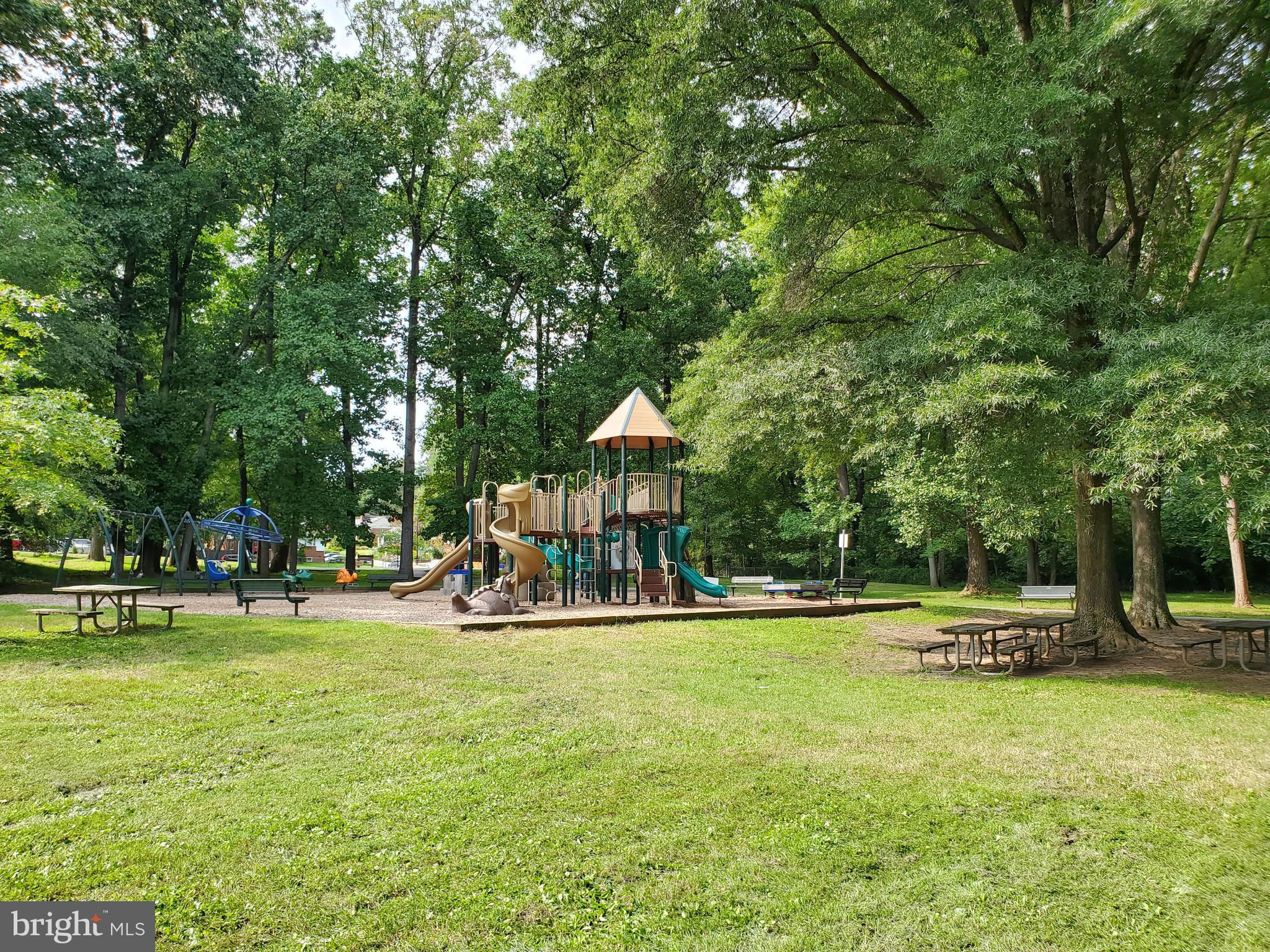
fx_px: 954
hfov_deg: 67.3
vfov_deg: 53.1
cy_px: 476
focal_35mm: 26
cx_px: 635
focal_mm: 4.3
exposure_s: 1/286
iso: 50
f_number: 2.4
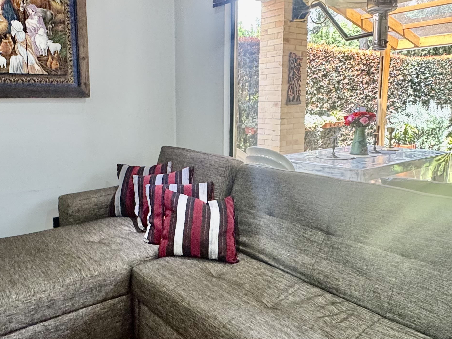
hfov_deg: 59.1
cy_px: 156
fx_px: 392
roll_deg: +0.6
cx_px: 166
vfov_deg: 46.7
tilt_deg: -8.3
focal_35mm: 30
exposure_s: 1/120
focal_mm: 2.22
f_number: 2.2
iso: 250
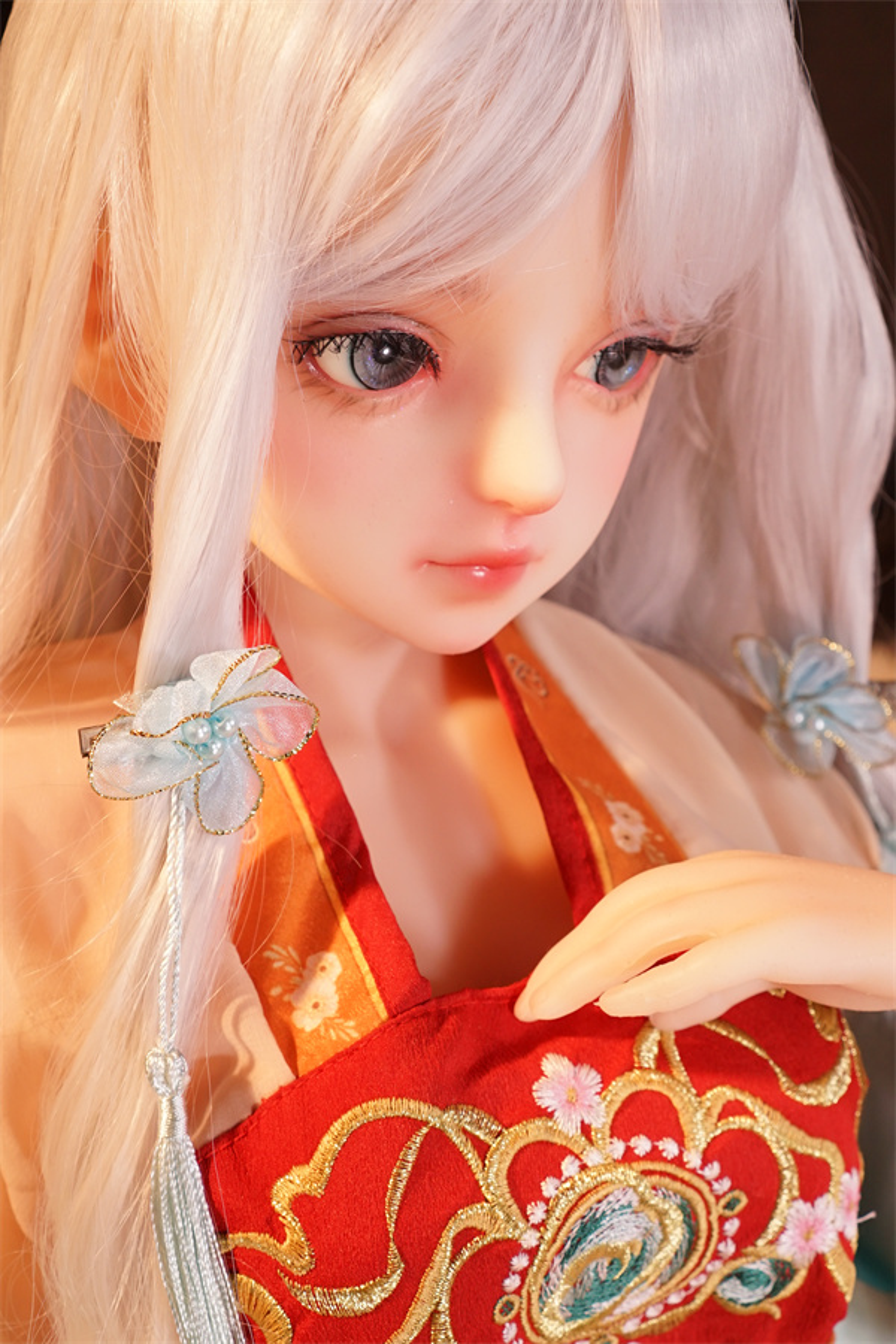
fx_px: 1941
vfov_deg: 38.2
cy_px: 672
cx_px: 448
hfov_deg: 26.0
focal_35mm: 52
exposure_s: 1/80
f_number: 6.3
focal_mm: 35
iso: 400
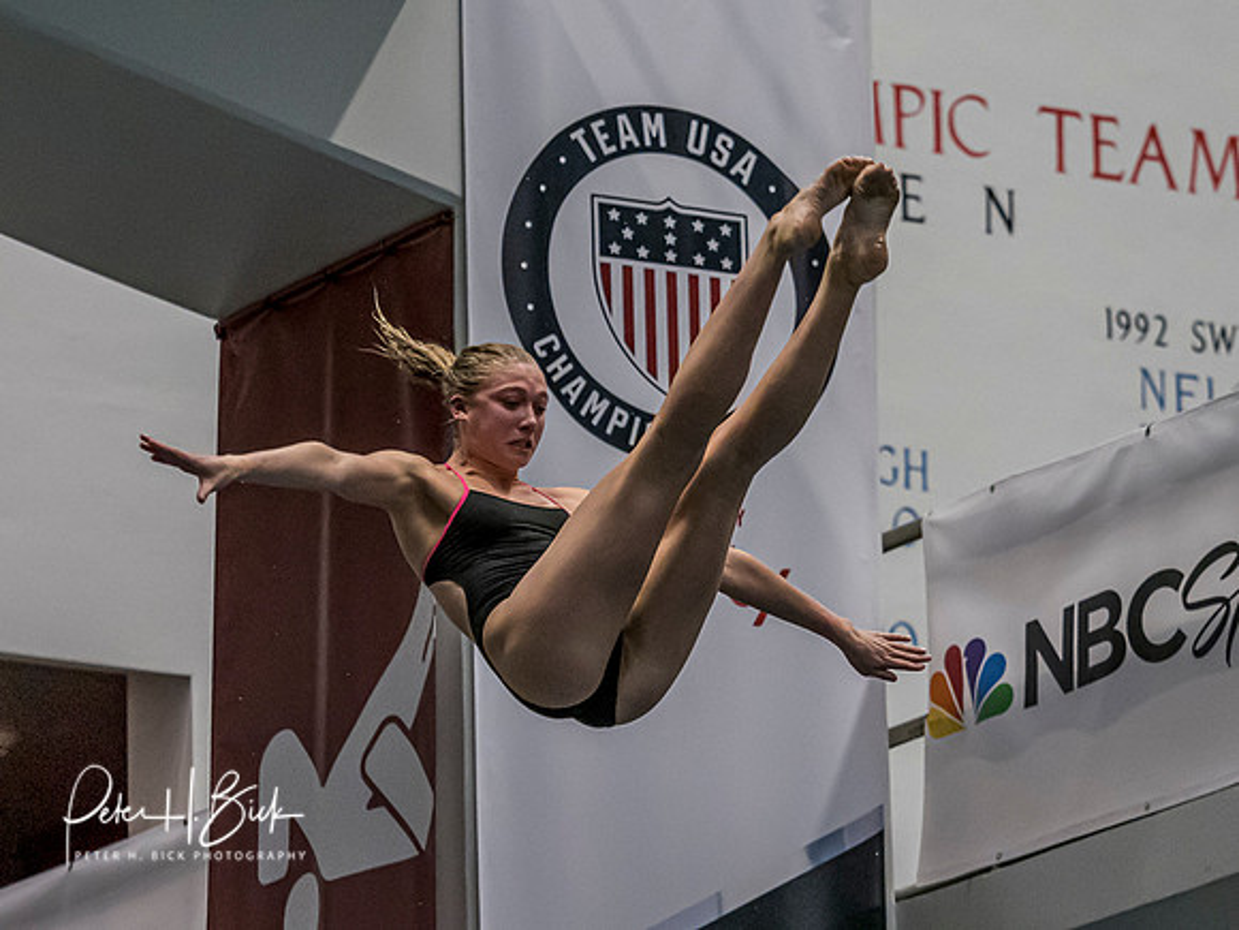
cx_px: 608
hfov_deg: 6.4
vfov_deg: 4.8
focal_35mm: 310
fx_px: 11104
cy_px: 435
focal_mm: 106
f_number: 2.8
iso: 4000
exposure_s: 1/1600
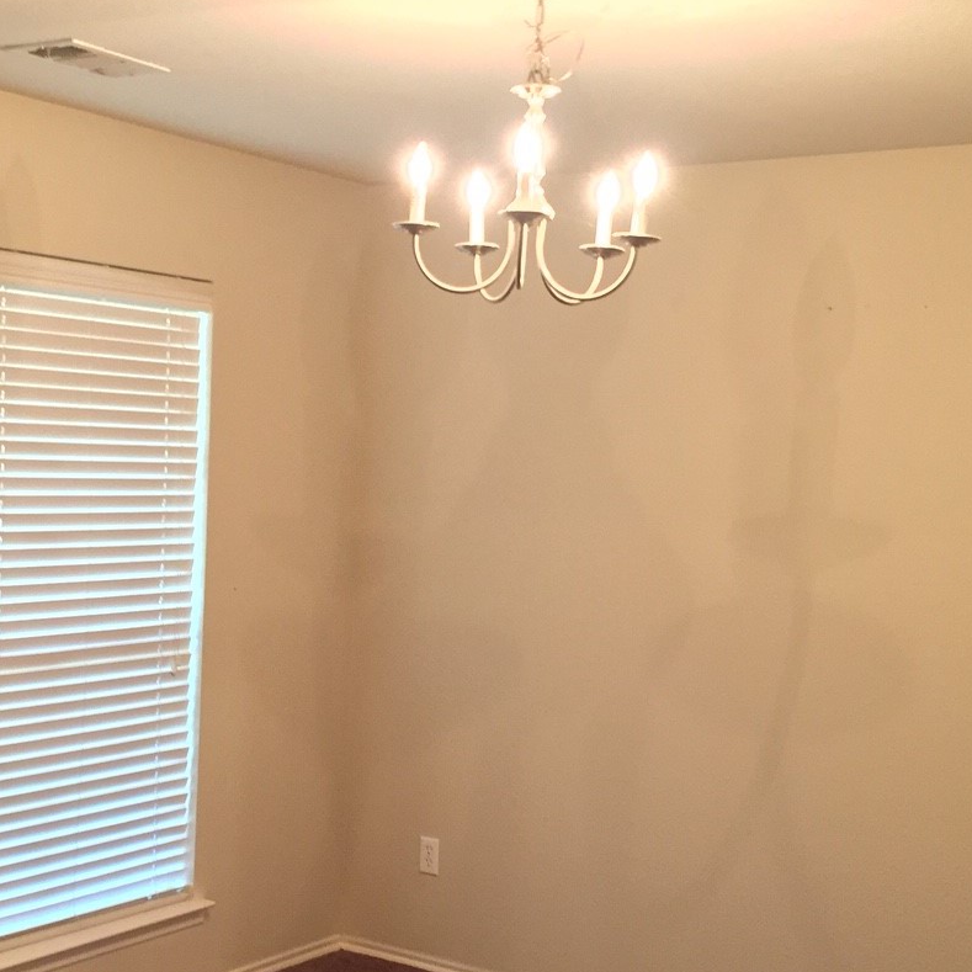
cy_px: 611
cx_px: 373
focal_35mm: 53
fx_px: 1684
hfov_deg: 32.1
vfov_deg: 32.0
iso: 250
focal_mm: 4.15
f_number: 2.2
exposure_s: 1/30
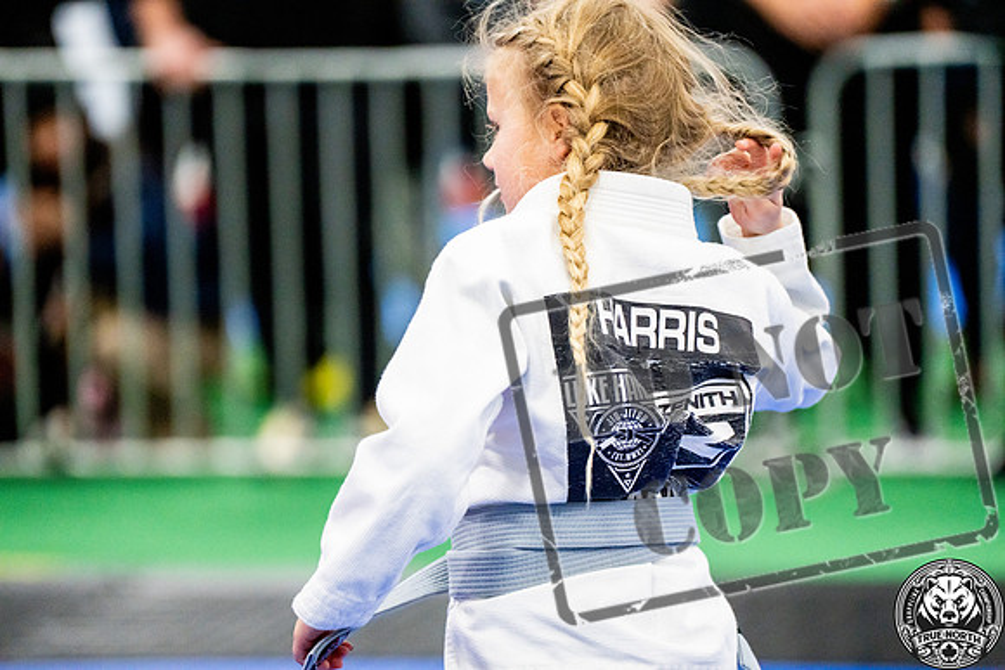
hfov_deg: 10.3
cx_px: 502
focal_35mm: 200
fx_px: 5584
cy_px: 335
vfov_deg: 6.9
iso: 4000
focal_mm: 200
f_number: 2.8
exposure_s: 1/640
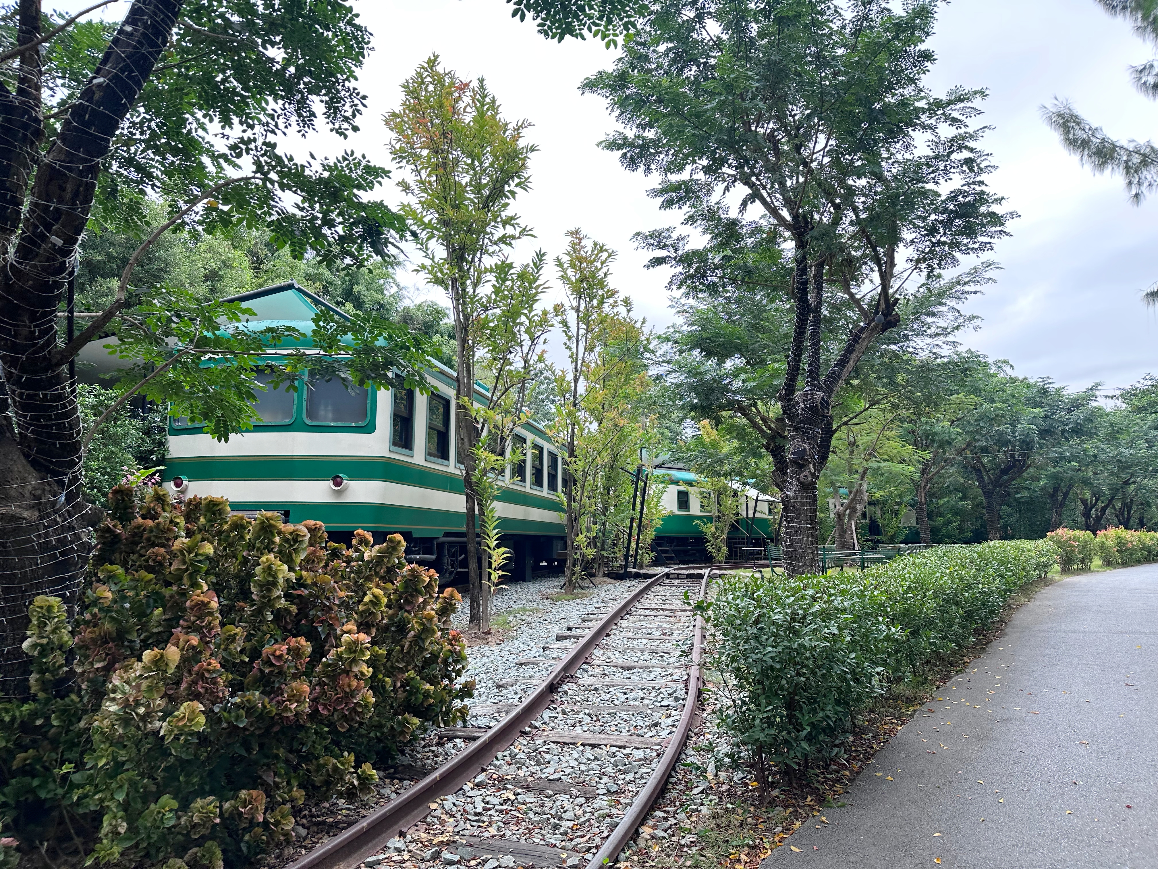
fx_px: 803
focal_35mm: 24
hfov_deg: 71.6
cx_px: 579
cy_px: 434
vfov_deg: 56.8
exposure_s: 1/279
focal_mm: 6.86
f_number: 1.78
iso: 80
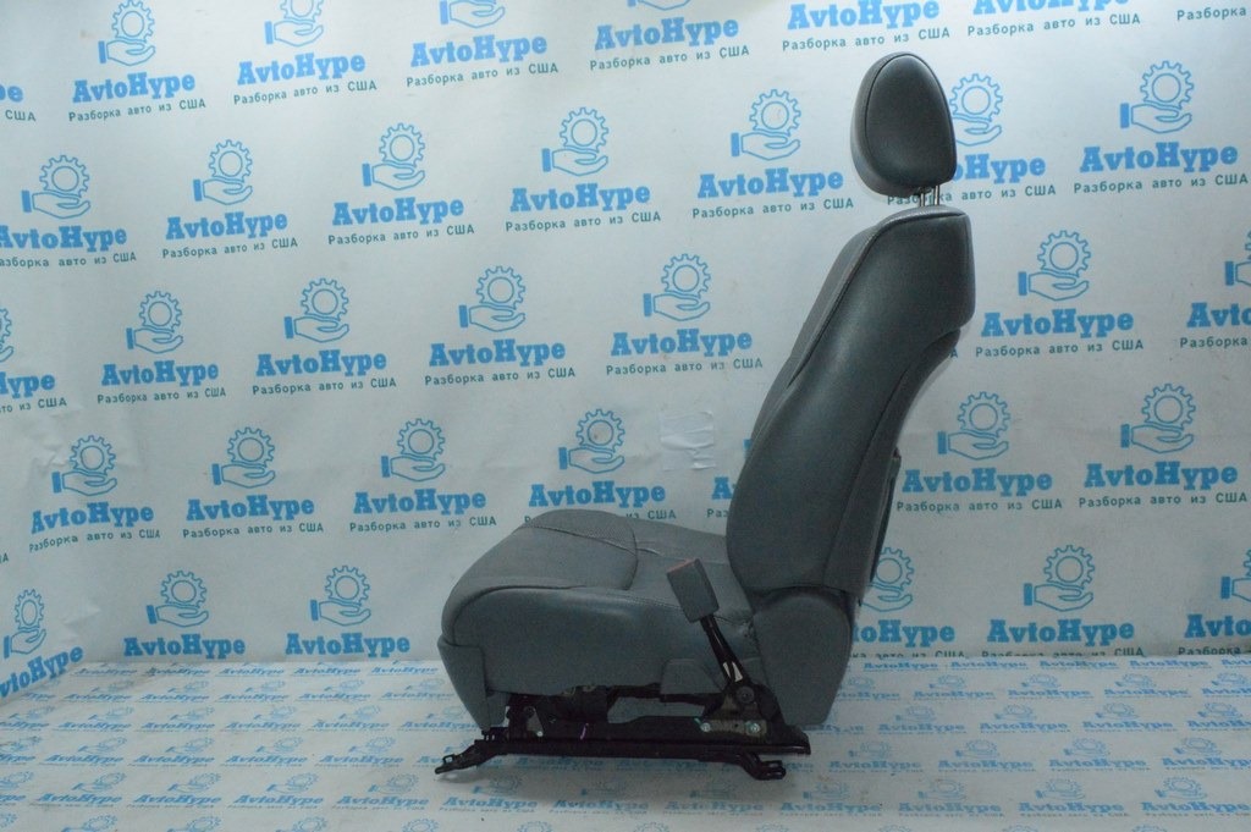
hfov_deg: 62.0
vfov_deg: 43.5
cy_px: 416
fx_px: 1042
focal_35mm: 30
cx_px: 626
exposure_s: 1/200
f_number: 16
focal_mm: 20
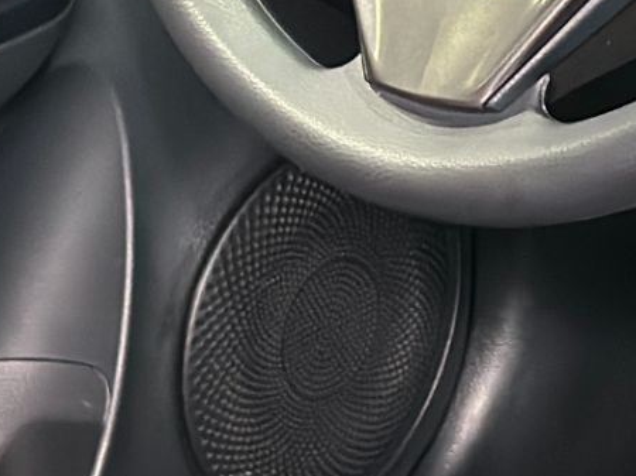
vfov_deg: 7.2
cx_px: 1020
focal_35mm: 205
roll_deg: -0.3
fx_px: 3764
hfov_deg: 9.3
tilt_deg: -19.4
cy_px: -56
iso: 800
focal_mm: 6.86
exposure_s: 1/40
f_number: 1.78
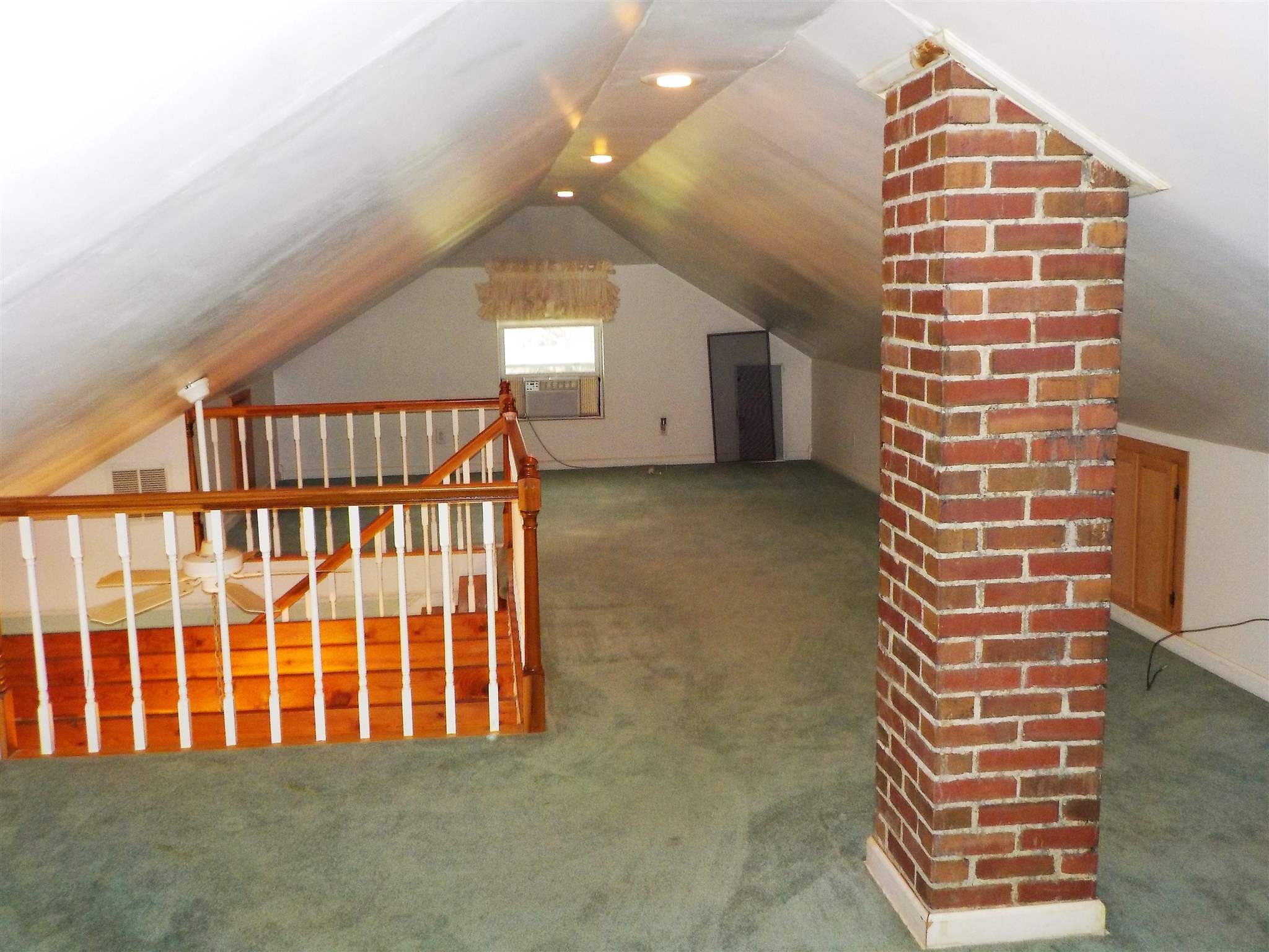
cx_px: 634
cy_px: 476
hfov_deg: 60.0
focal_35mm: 30
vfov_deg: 46.8
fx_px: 1100
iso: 450
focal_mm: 4.1
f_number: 3.3
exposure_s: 1/30
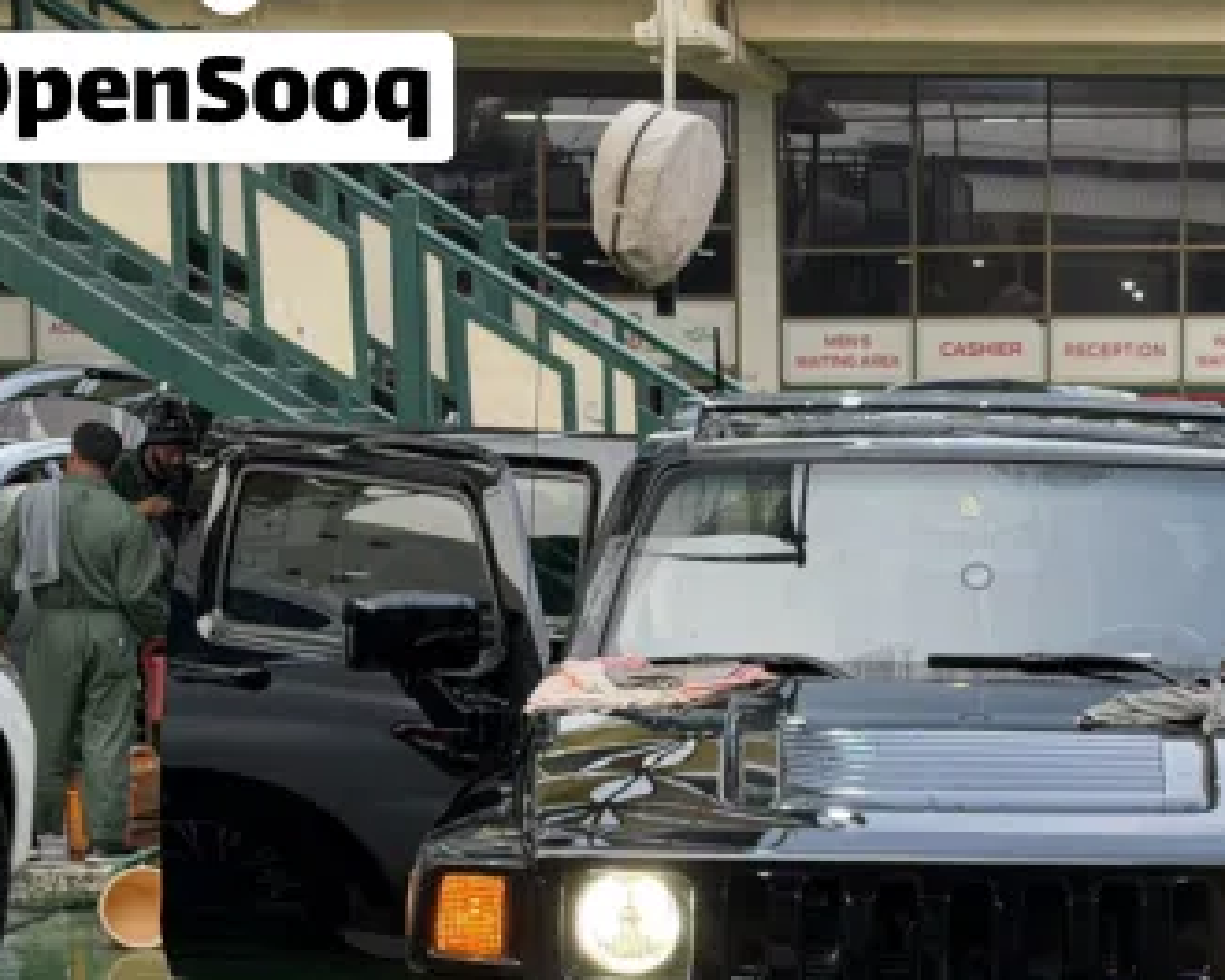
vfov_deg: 16.8
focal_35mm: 91
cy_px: 698
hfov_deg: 20.7
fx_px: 3299
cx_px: 1013
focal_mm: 6.76
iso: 64
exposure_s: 1/100
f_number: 1.78
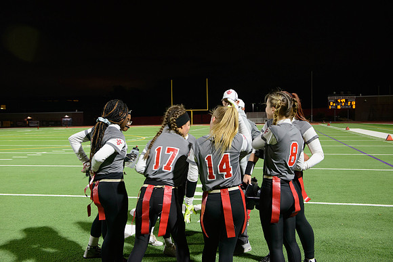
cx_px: 196
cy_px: 131
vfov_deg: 35.1
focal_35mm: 38
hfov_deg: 50.7
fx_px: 415
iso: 2000
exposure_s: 1/100
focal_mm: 38
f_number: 3.5
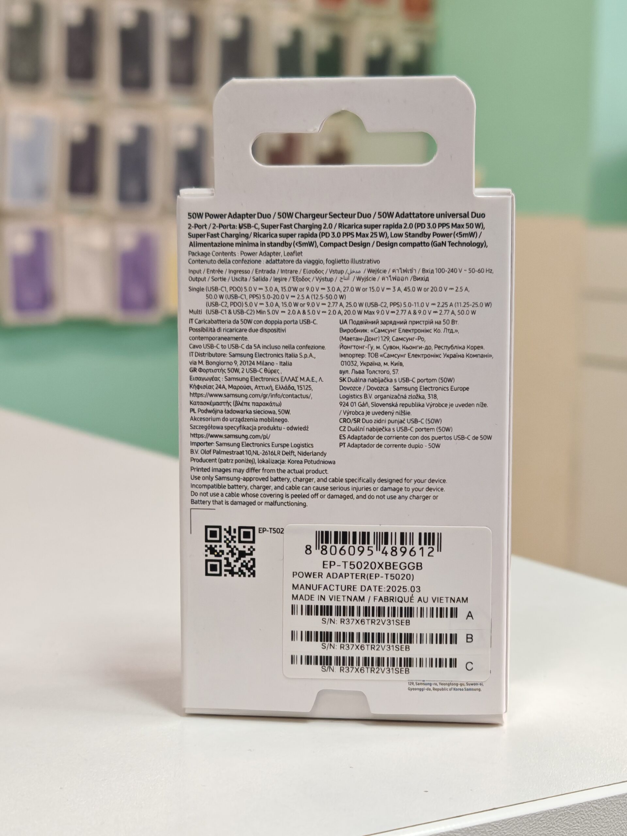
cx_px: 314
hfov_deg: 21.6
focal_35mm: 68
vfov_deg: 28.6
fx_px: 1642
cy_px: 418
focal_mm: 6.67
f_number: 1.9
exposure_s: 1/100
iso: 200
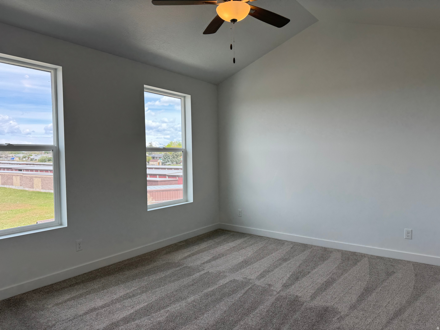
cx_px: 220
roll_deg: +0.4
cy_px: 165
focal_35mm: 24
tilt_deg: -1.6
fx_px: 305
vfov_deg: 56.8
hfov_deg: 71.6
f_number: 1.78
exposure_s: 1/522
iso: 80
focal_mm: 6.76
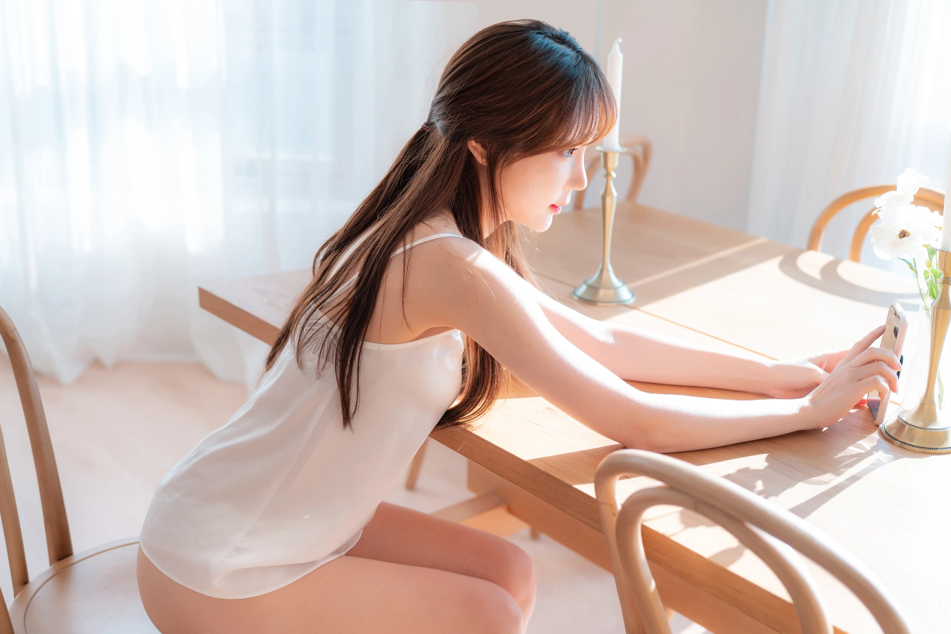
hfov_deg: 43.6
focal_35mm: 45
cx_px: 476
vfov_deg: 29.9
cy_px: 317
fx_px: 1189
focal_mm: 45
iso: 100
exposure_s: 1/250
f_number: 2.5
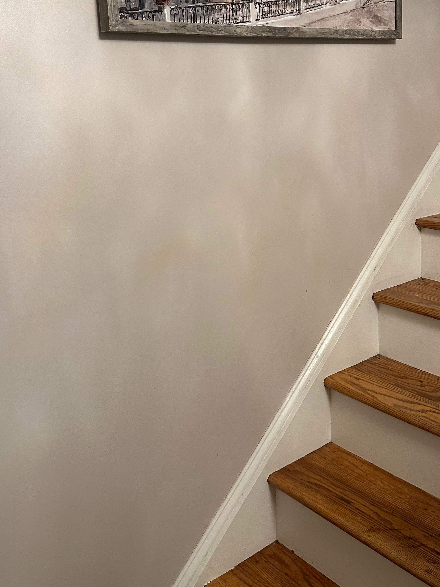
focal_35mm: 38
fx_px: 644
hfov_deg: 37.6
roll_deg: +1.6
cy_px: 178
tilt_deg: -4.8
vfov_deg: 47.9
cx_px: 257
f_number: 1.78
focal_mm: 6.86
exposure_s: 1/60
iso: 320
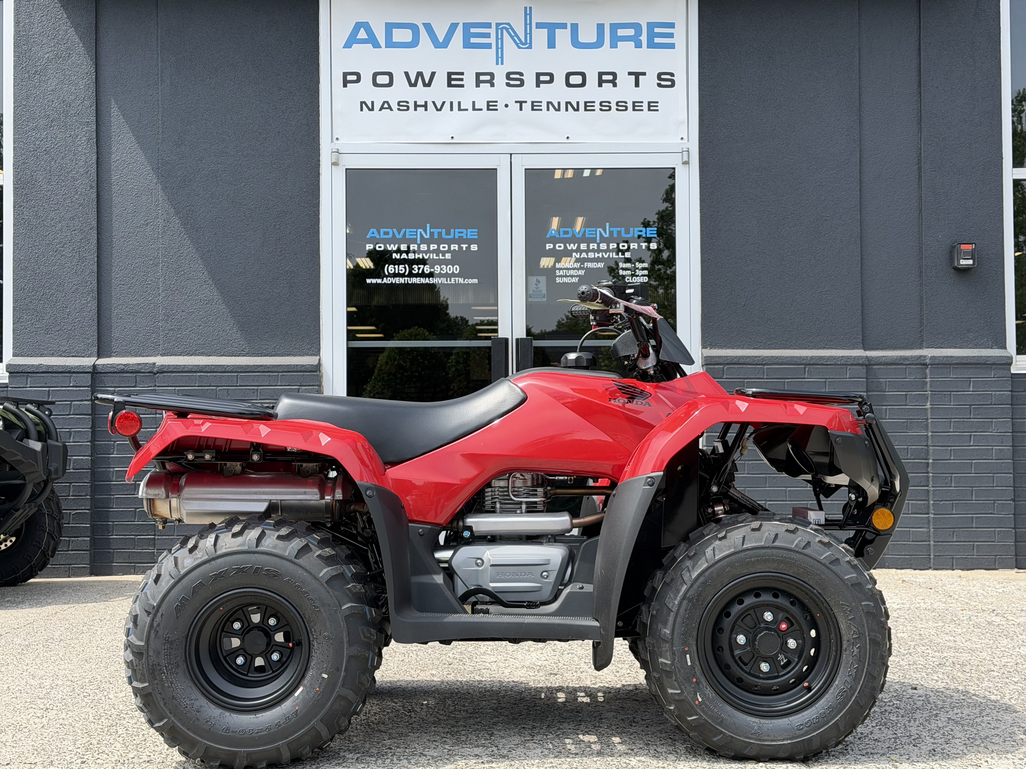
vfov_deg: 30.3
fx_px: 1423
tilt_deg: +2.3
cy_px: 384
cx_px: 513
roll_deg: +0.6
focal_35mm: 48
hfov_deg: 39.7
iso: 64
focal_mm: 6.76
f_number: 1.78
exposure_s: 1/1222
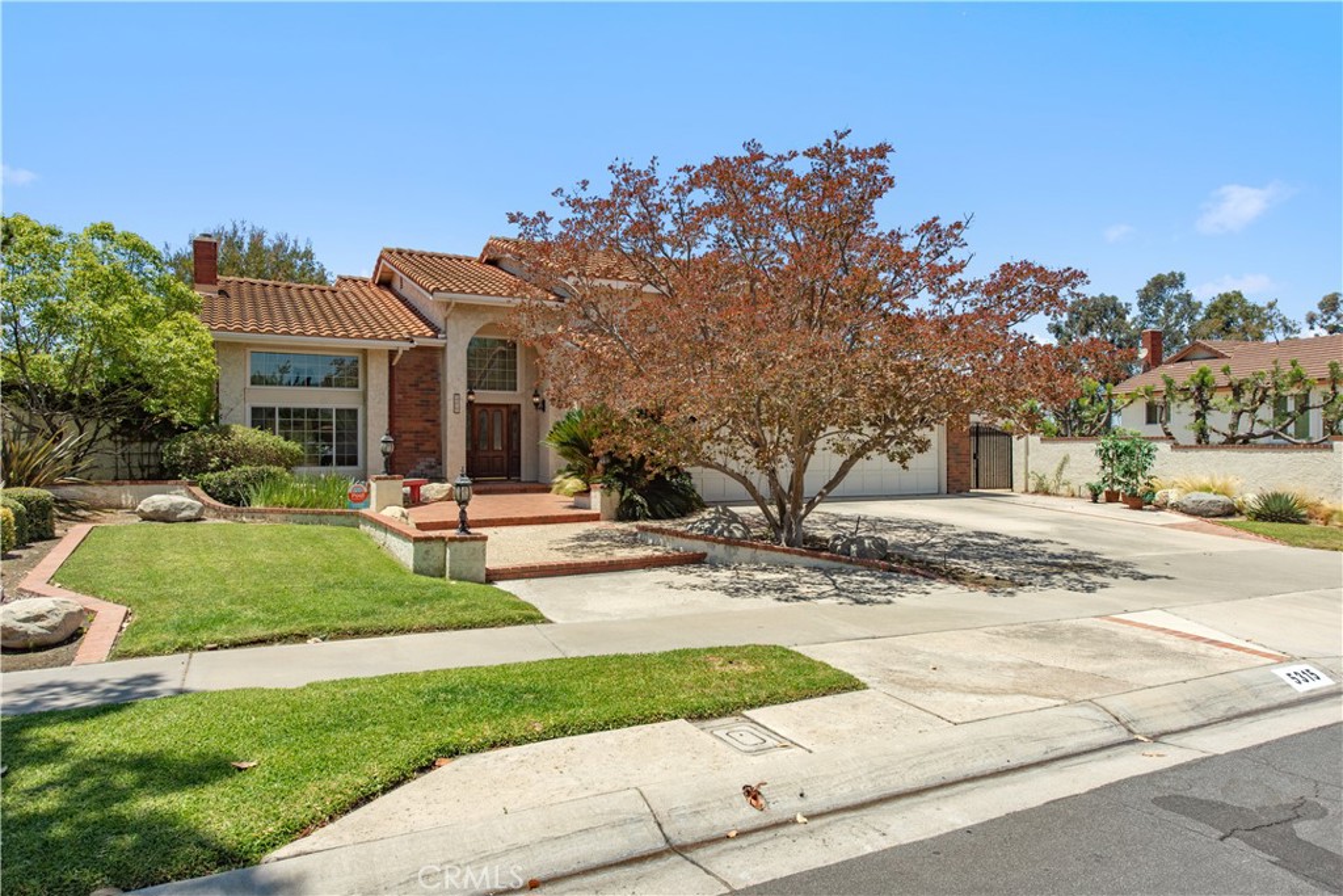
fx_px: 858
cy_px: 448
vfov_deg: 55.1
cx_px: 672
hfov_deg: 76.1
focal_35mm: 23
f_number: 11
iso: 200
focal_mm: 23
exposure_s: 1/500
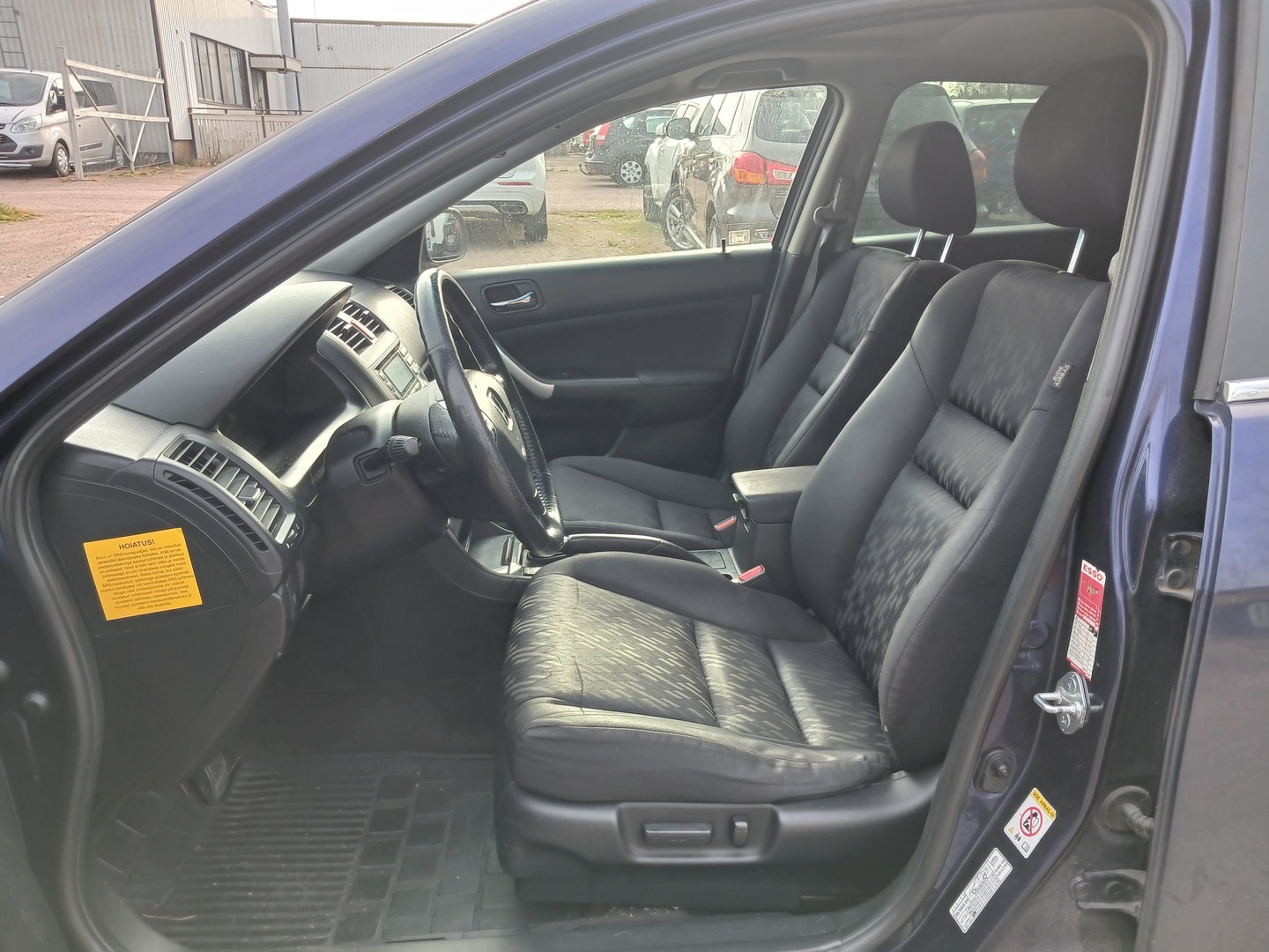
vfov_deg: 51.4
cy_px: 476
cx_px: 634
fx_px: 990
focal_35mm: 27
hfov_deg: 65.3
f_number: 1.8
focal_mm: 3.98
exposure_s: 1/50
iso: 25
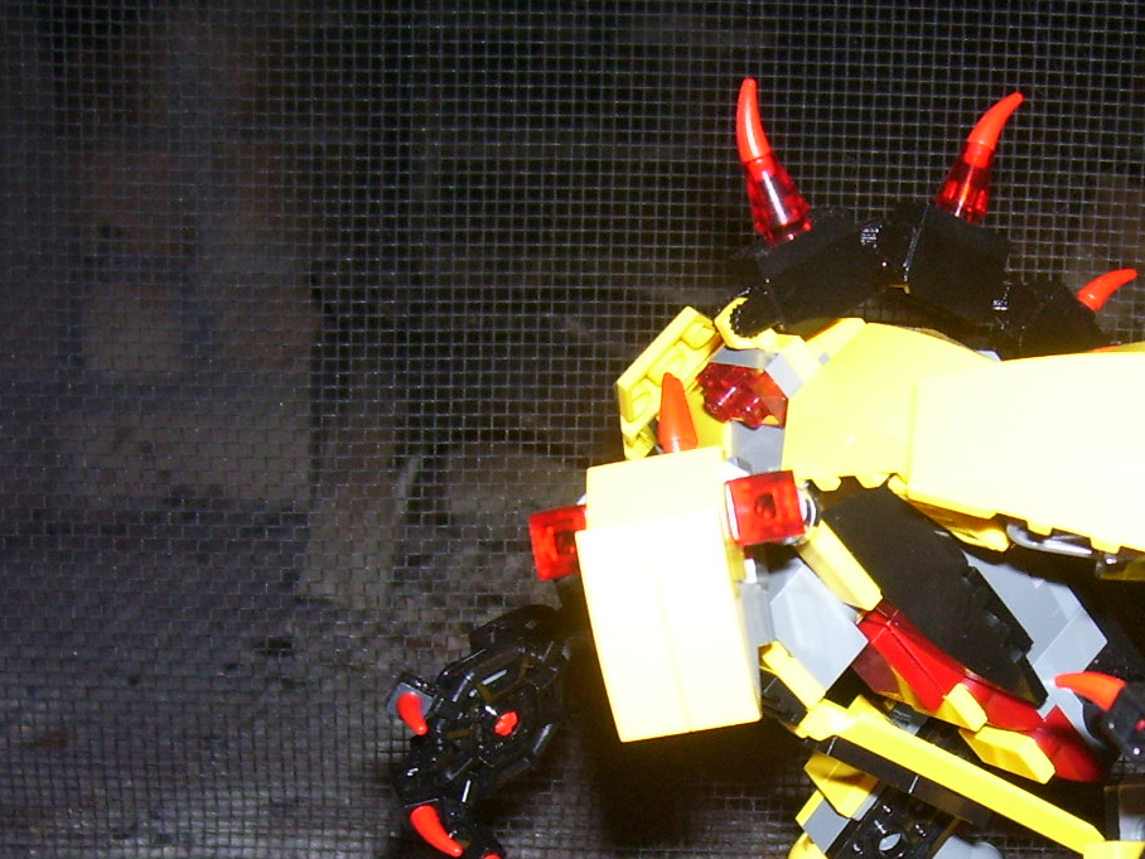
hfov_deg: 30.5
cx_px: 910
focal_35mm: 62
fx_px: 2051
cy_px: 684
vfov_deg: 23.3
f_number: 2.7
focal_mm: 5.6
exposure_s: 1/60
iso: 125
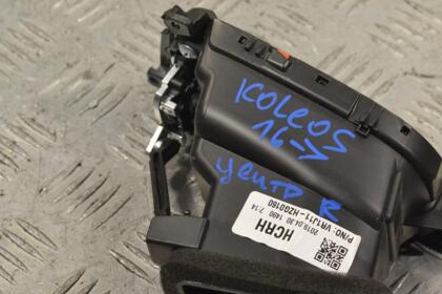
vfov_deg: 11.6
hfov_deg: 17.4
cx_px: 274
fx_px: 1444
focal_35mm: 118
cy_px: 169
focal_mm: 55
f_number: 9
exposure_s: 1/320
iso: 3200
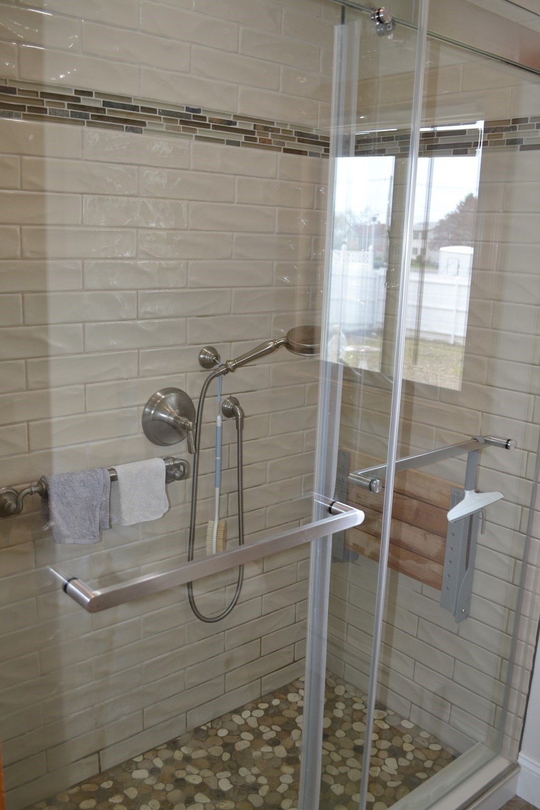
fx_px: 742
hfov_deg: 40.0
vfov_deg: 57.2
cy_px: 405
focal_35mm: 33
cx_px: 270
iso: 400
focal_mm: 22
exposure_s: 1/100
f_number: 4
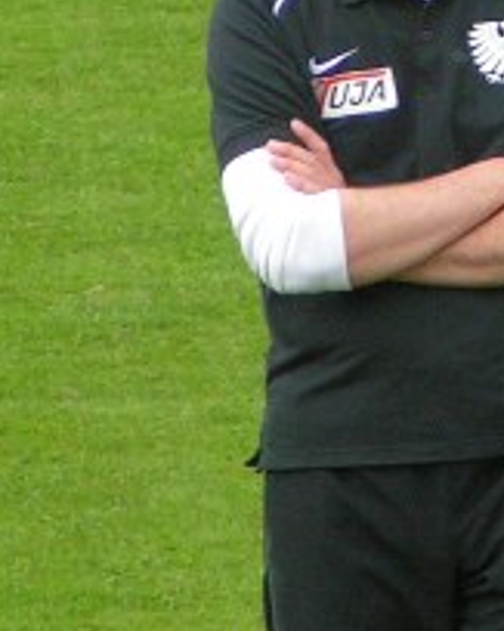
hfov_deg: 1.4
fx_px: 21216
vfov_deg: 1.7
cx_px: 473
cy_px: -68
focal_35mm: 1137
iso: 160
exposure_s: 1/320
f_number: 3.5
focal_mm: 45.4
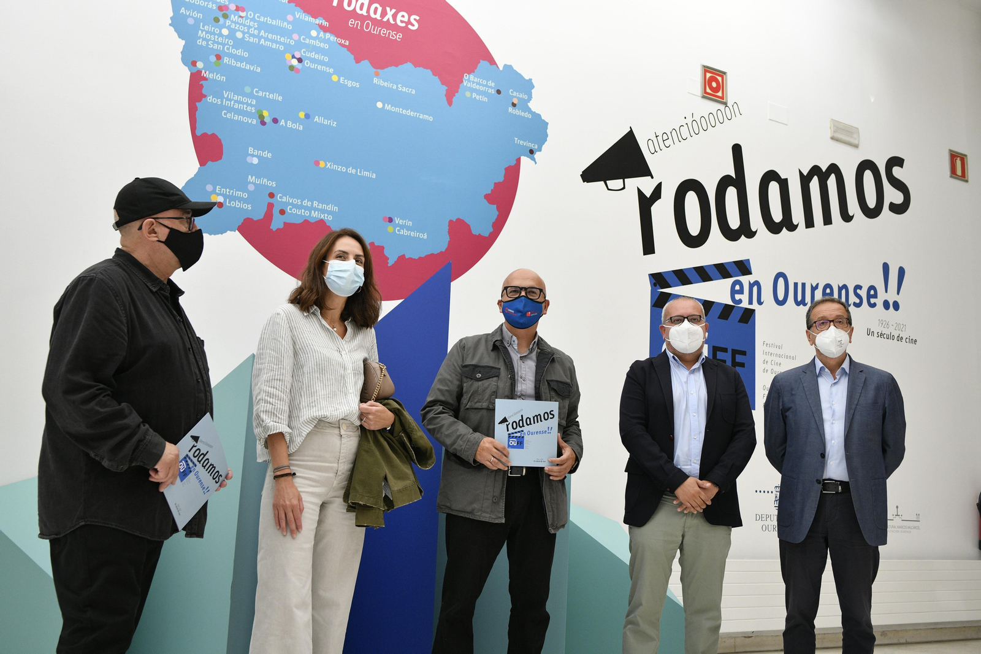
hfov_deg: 54.4
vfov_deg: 37.8
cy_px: 327
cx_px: 490
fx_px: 953
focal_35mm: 35
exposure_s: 1/400
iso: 1600
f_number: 4
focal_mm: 35
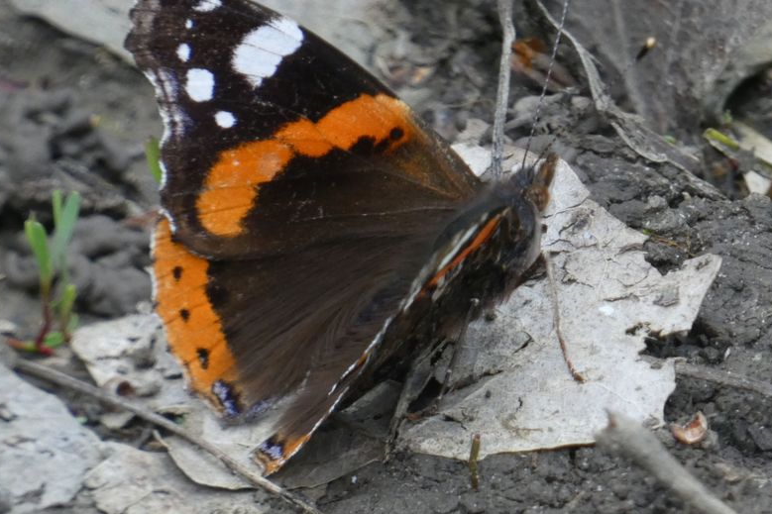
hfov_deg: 2.4
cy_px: 222
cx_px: 384
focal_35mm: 862
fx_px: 18480
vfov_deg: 1.6
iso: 250
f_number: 5.6
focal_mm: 135.6
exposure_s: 1/100
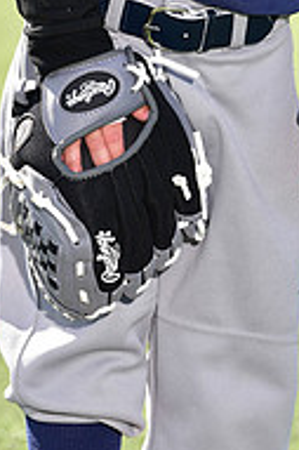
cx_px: 159
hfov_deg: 2.4
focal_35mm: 563
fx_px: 7026
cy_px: -207
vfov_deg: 3.7
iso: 80
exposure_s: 1/200
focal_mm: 185
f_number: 5.6
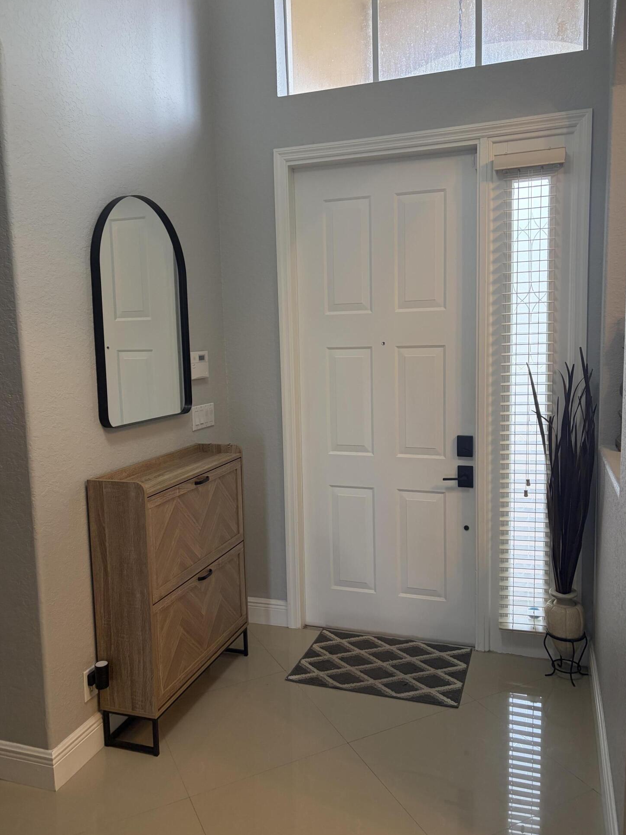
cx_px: 318
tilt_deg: -7.4
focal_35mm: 27
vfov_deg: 65.3
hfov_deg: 51.3
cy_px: 414
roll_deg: +0.8
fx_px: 651
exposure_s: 1/60
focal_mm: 5.96
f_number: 1.6
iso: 125
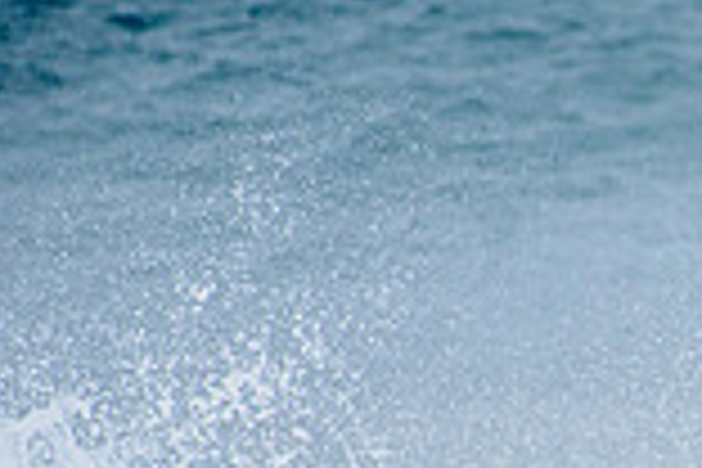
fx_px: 36306
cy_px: 673
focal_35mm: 1862
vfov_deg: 0.7
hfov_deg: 1.1
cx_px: 1242
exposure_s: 1/2000
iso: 320
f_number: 5.6
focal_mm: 500
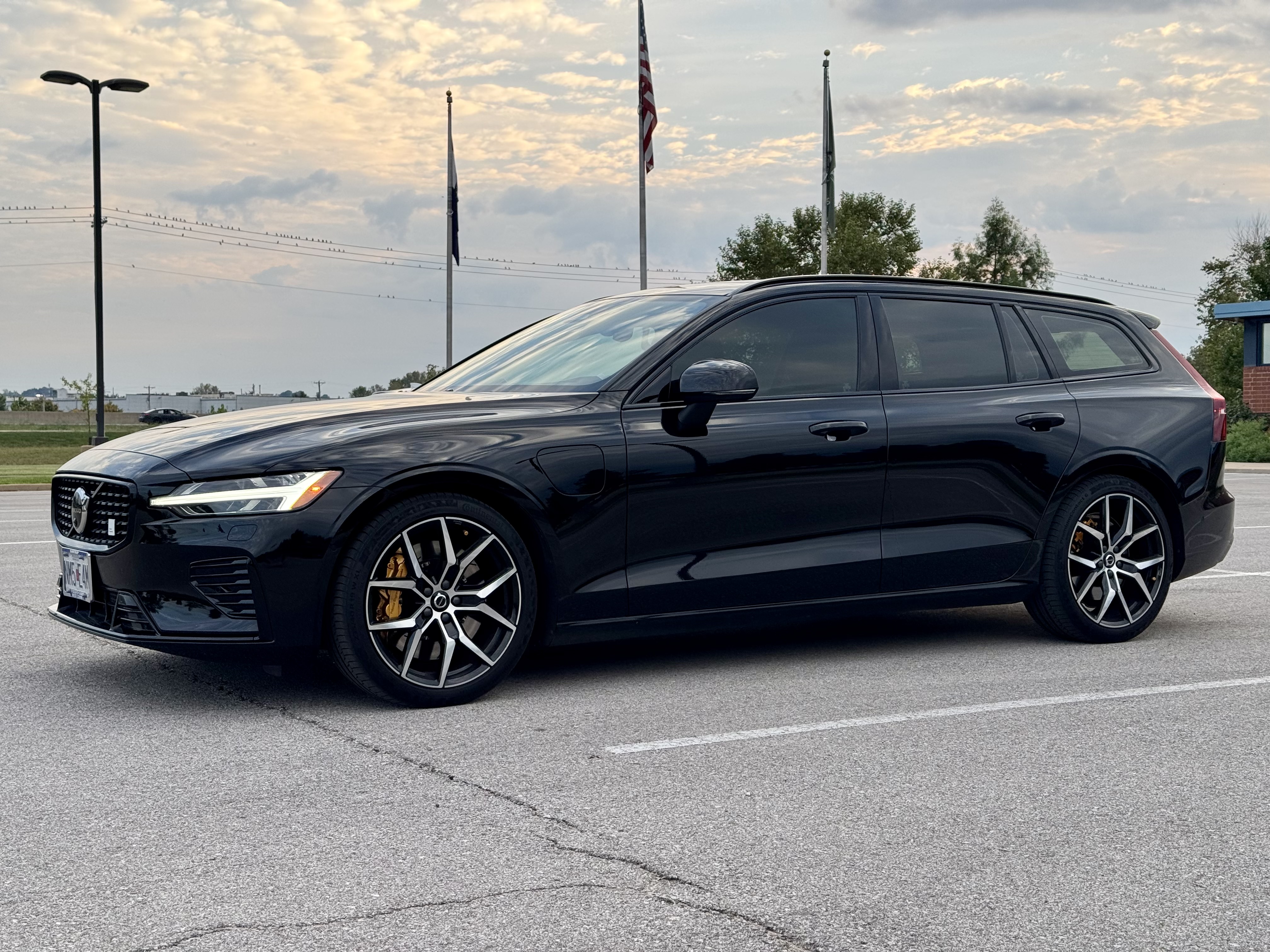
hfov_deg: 39.7
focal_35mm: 48
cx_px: 635
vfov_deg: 30.3
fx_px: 1761
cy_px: 476
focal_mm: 6.76
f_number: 1.78
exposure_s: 1/639
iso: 64
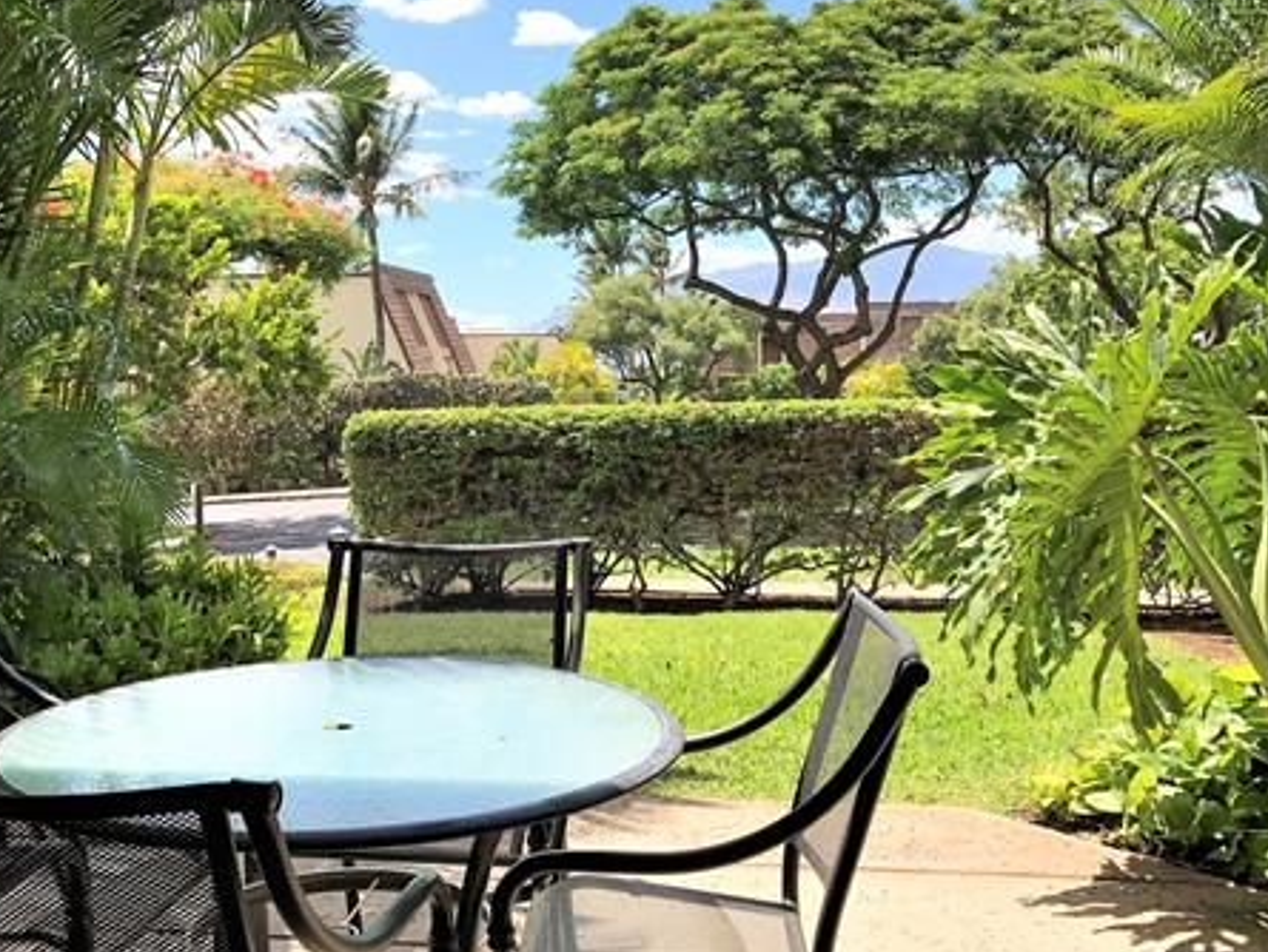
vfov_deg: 36.8
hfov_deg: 47.6
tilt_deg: -2.6
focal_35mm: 39
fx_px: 1429
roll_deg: +0.5
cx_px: 521
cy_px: 435
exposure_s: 1/2037
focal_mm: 3.99
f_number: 1.8
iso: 20
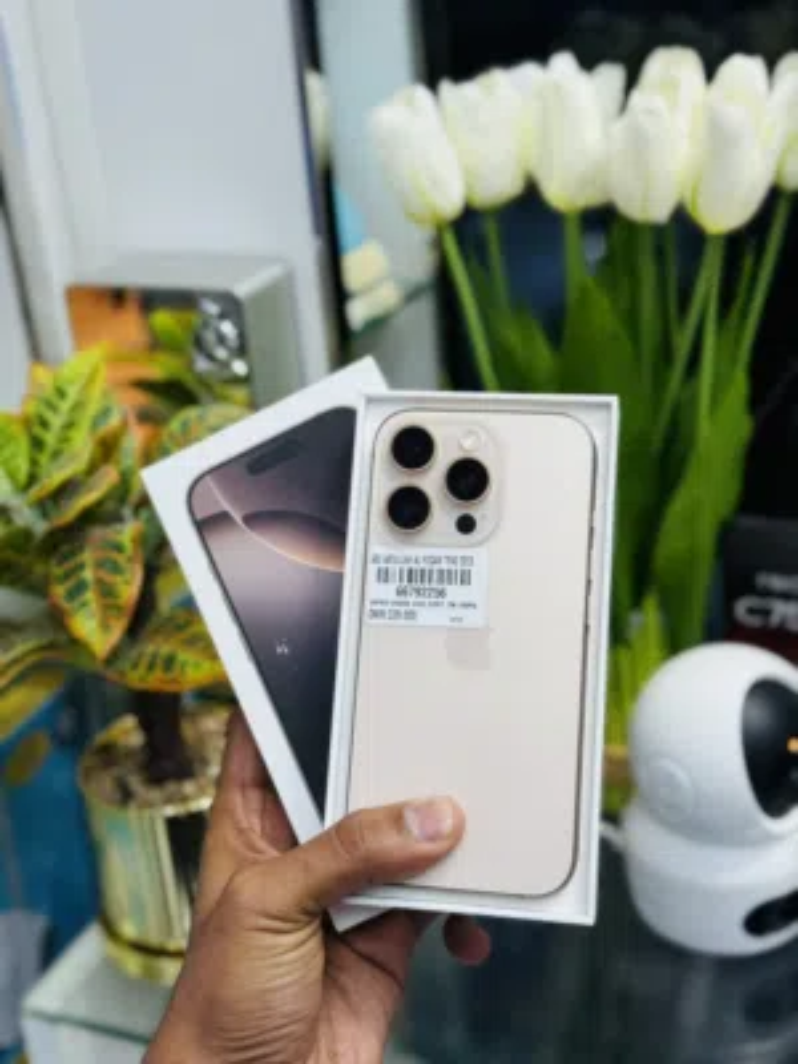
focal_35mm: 48
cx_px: 399
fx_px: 1475
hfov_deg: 30.3
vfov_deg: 39.7
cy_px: 532
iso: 64
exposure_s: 1/1133
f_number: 1.78
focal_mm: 6.76
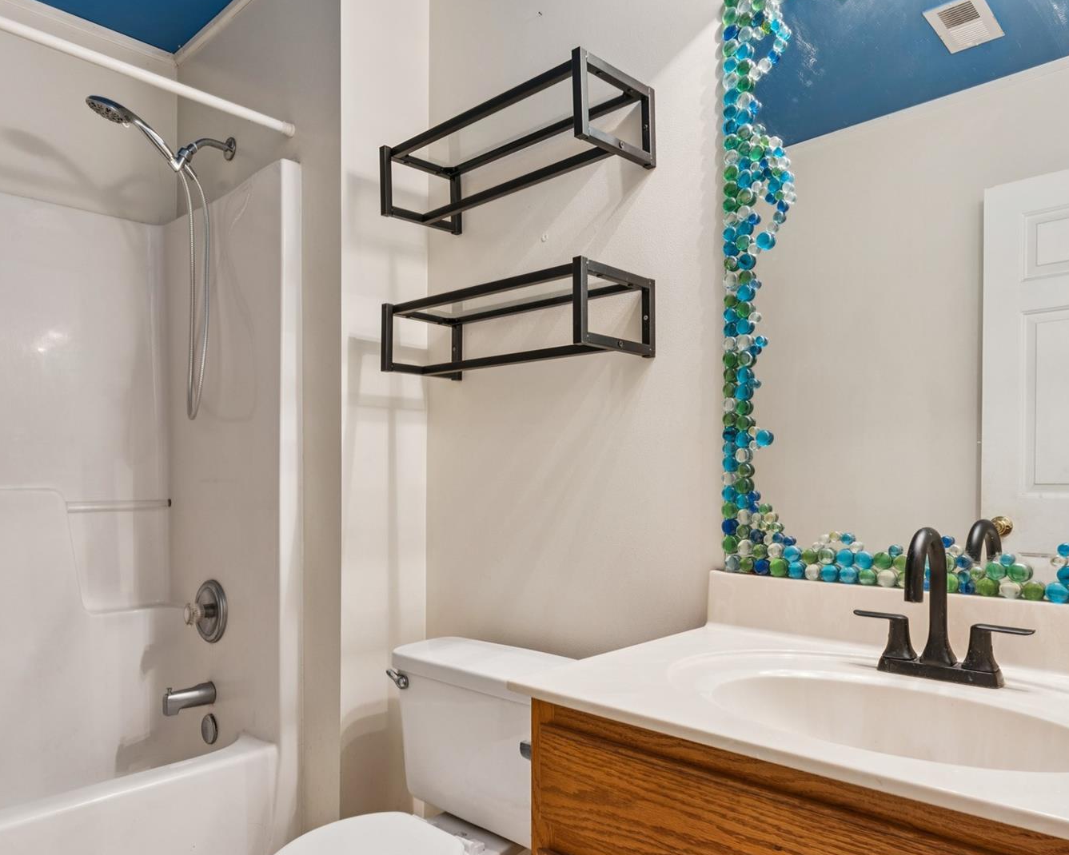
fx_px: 764
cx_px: 491
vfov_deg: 58.2
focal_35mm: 24
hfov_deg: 69.8
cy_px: 499
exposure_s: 1.6
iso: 200
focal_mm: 16.8
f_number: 13
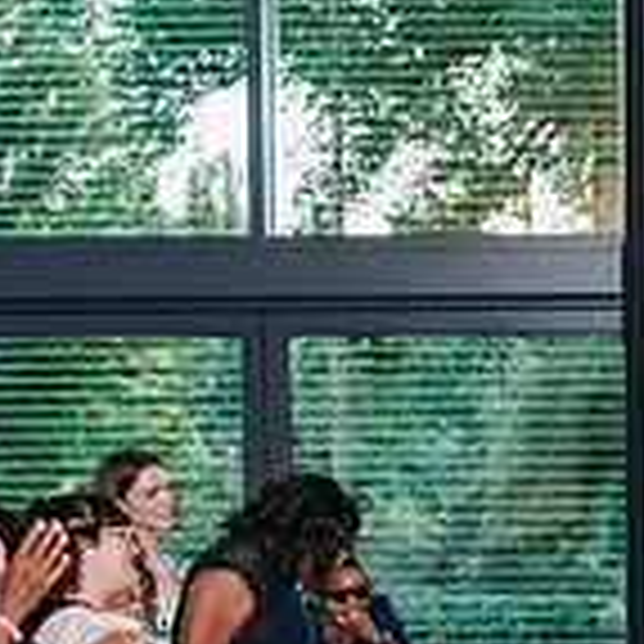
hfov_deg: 12.8
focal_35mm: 130
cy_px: 810
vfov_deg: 13.0
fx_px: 2736
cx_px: 953
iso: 640
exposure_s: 1/160
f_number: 2.8
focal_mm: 35
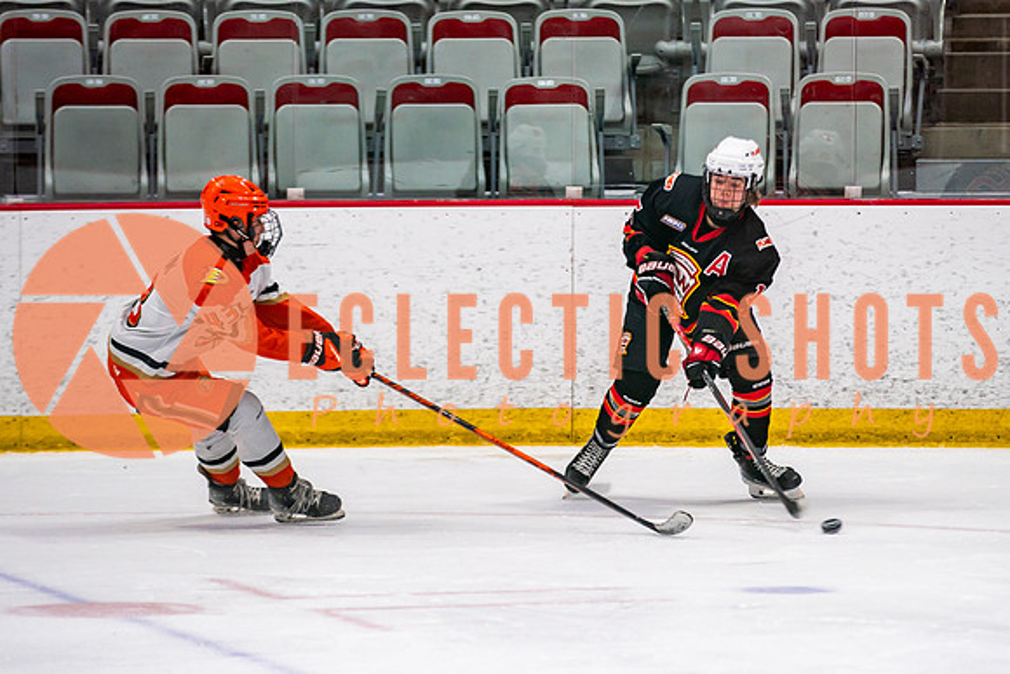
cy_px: 440
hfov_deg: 8.1
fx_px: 7094
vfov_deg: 5.4
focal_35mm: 253
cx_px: 621
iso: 640
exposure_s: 1/640
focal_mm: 155
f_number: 2.8
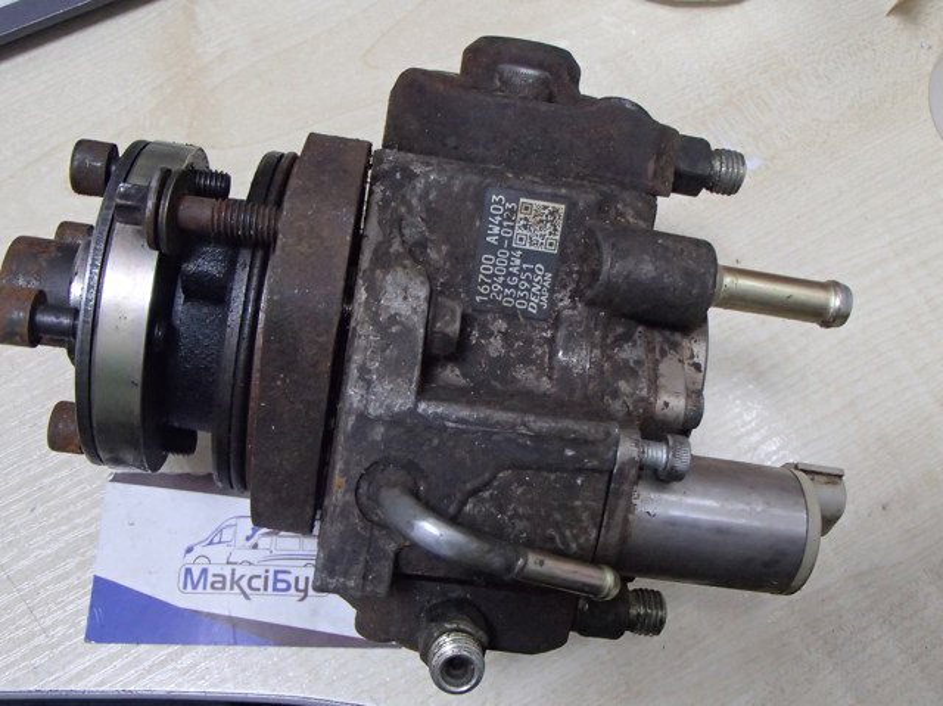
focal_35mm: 37
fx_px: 1007
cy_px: 353
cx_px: 472
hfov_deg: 50.2
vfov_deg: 38.6
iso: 800
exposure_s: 1/40
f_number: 4.7
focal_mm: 6.64
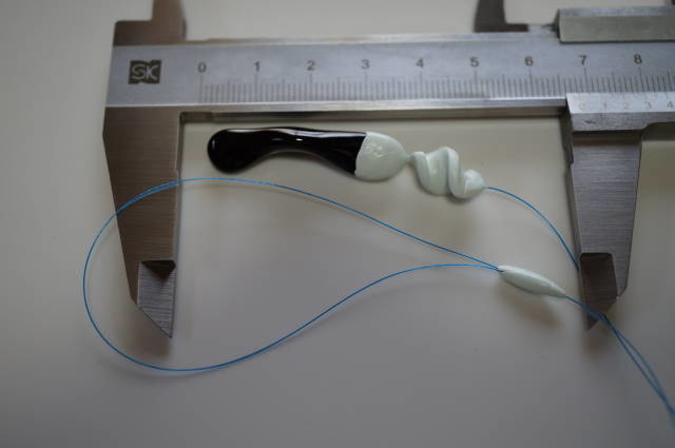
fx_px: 843
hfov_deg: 43.7
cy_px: 224
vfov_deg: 29.8
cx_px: 338
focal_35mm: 45
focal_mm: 30
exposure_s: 1/60
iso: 200
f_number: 4
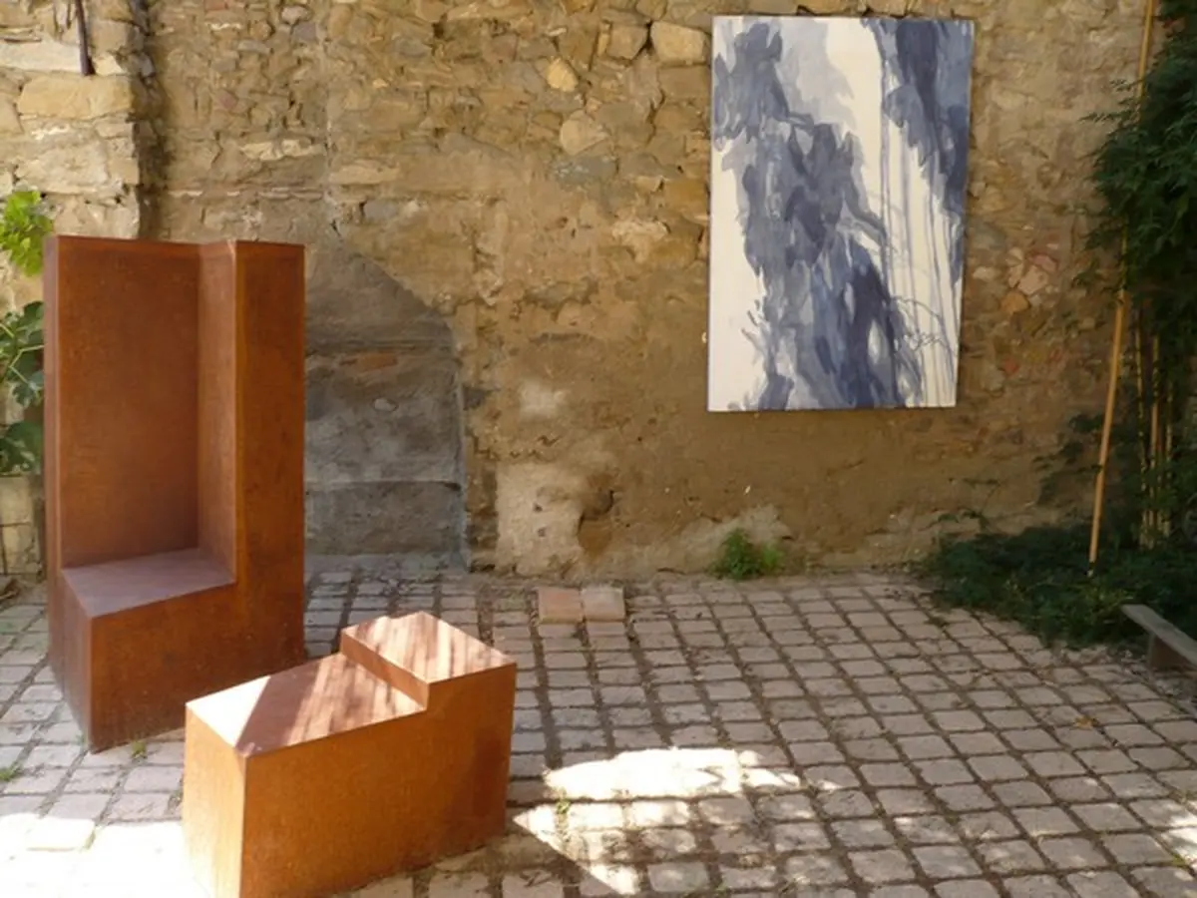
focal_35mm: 35
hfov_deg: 52.6
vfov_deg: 40.7
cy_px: 449
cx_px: 598
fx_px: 1210
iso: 100
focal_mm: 5.8
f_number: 2.8
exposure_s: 1/100
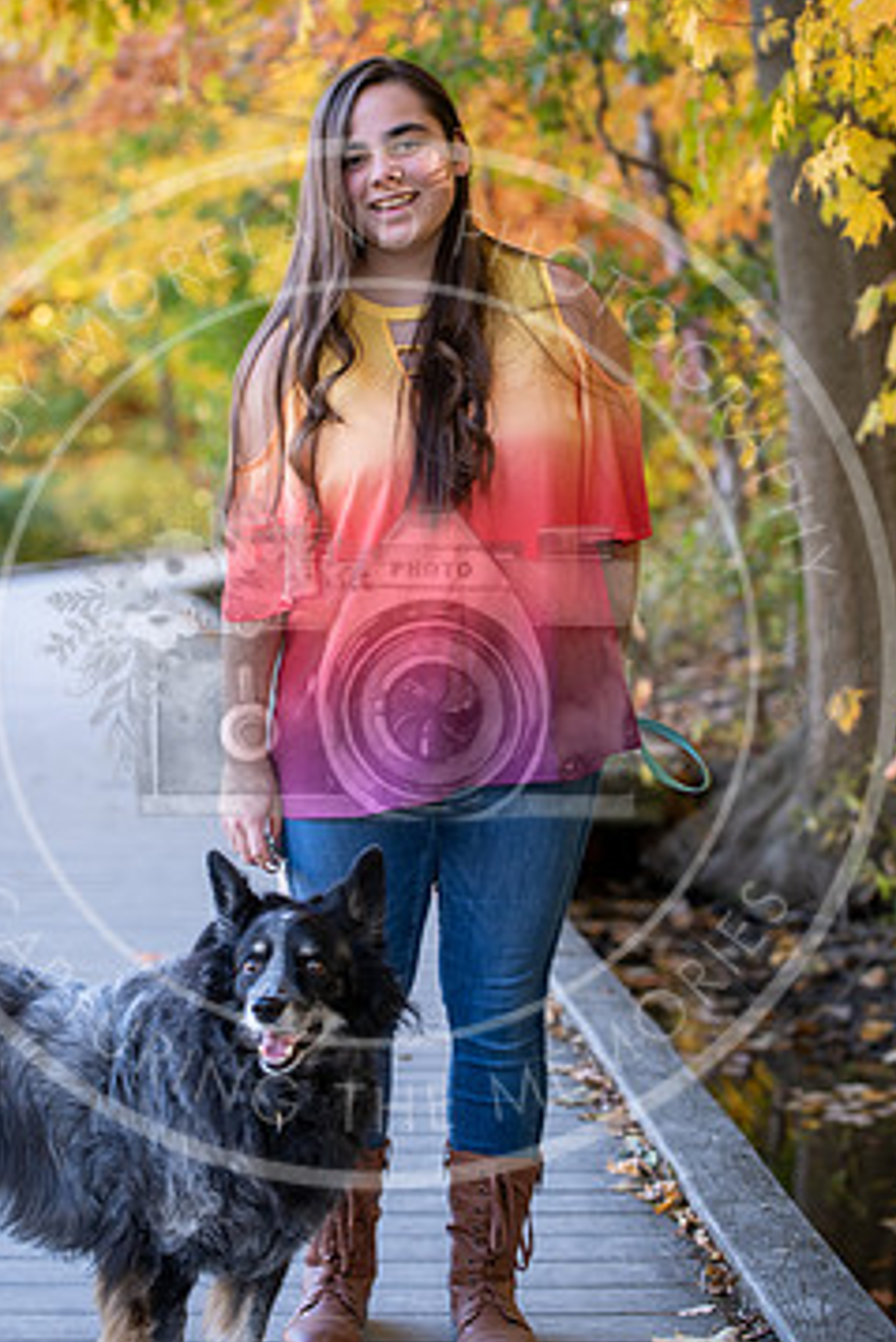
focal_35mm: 88
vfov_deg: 23.1
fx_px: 3282
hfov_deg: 15.5
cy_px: 664
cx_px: 375
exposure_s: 1/80
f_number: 3.2
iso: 250
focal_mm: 70
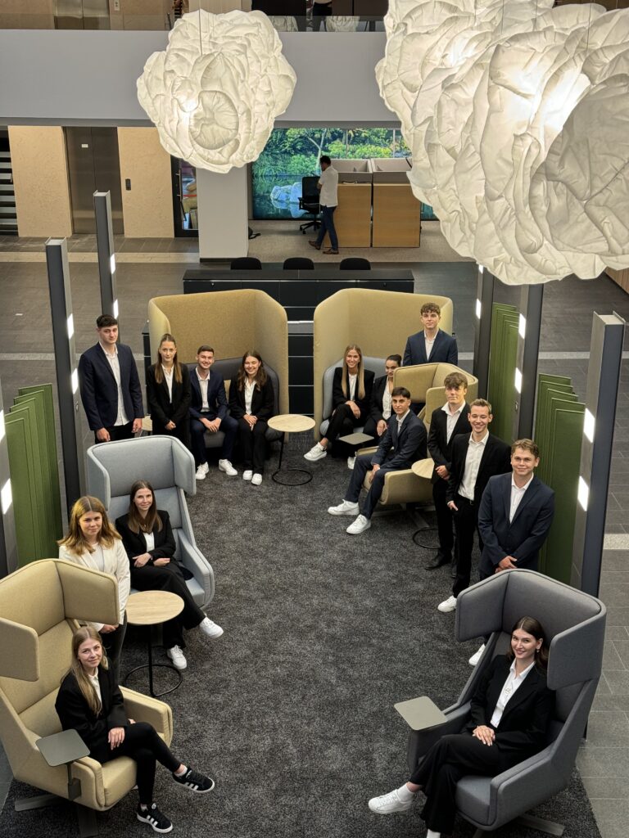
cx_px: 314
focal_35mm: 48
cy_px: 419
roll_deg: +0.0
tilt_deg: -20.4
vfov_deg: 39.7
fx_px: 1163
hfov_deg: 30.3
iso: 125
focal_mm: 6.76
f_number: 1.78
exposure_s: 1/54
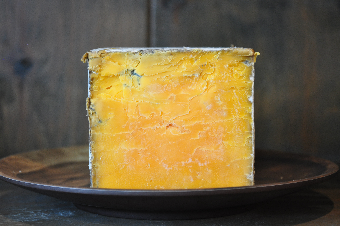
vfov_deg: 15.7
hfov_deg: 23.4
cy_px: 113
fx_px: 821
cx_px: 170
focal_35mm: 87
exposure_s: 1/25
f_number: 7.1
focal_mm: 58
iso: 800
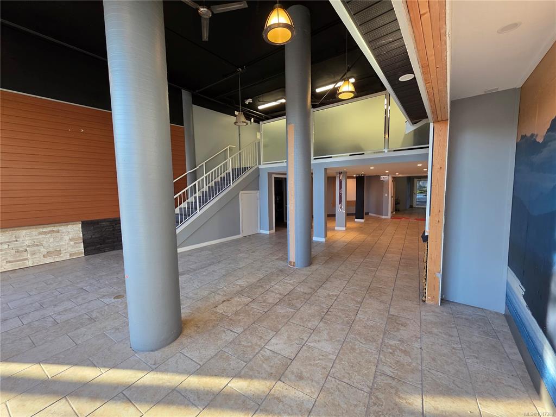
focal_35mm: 13
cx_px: 278
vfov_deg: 89.9
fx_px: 209
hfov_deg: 106.2
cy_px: 208
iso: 125
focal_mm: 2.2
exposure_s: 1/120
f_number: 1.9
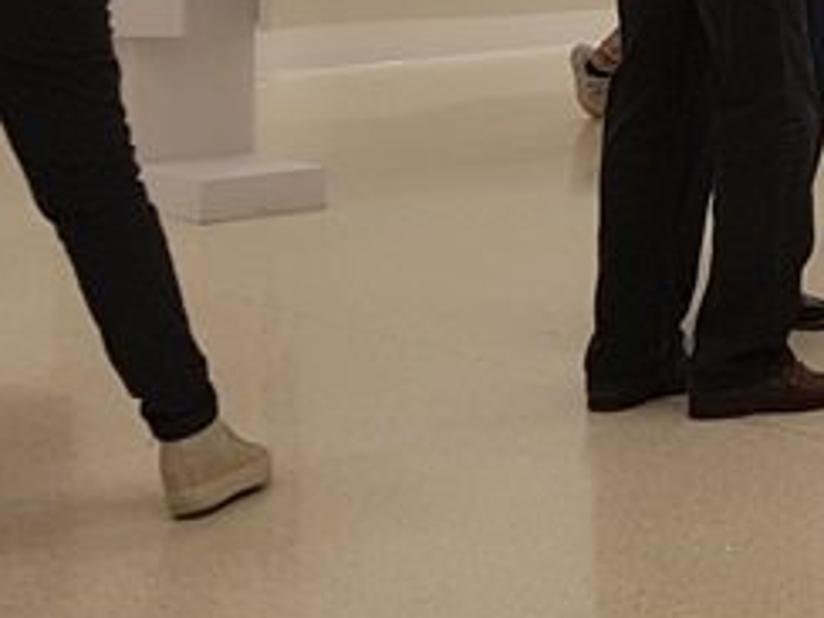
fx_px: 2595
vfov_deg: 13.0
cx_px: 1401
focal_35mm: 109
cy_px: -260
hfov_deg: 15.8
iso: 64
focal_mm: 4.2
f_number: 1.7
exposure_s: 1/100
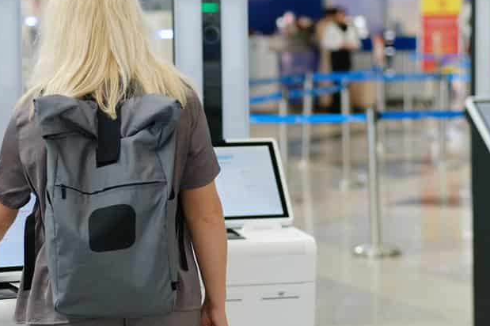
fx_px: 1891
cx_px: 206
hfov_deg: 14.8
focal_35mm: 139
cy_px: 107
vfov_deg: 9.8
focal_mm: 56
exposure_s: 1/250
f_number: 1.8
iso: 800
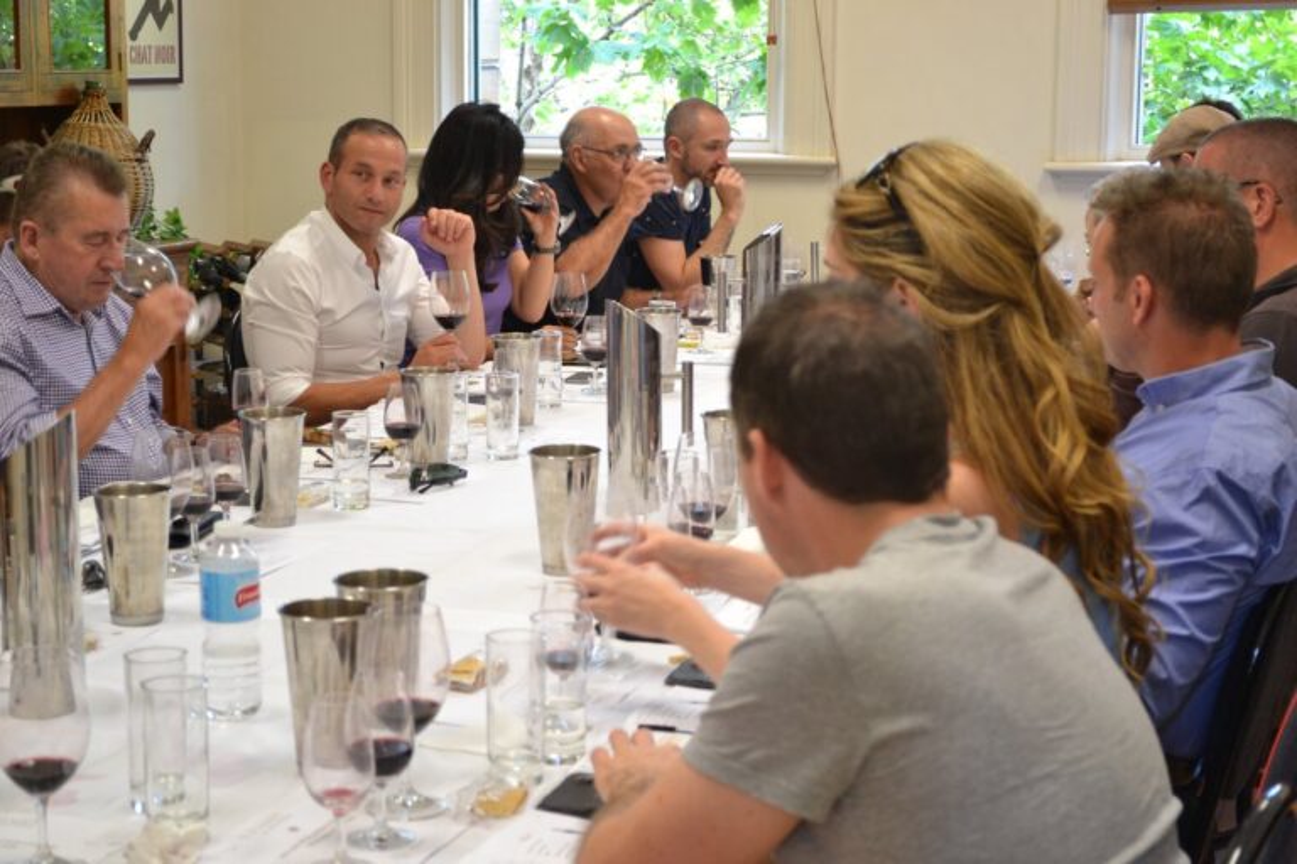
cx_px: 648
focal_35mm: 66
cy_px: 432
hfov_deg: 30.5
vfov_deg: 20.6
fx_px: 2378
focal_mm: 44
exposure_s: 1/15
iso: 500
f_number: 5.3
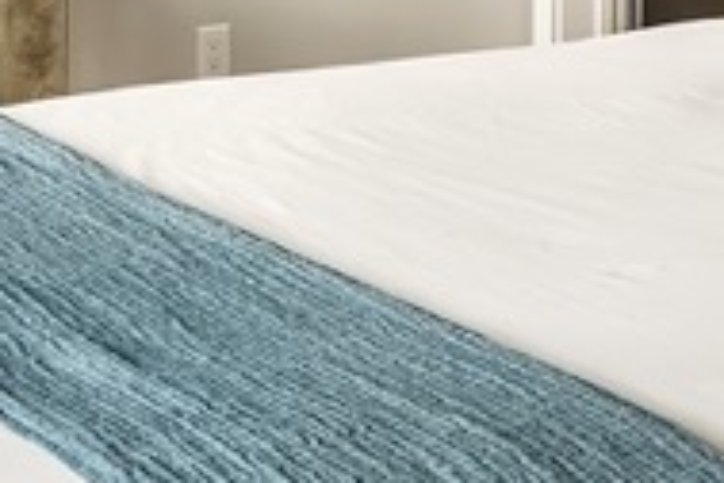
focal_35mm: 95
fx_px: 1910
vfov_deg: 13.9
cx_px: 1065
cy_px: -136
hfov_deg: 19.0
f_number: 8
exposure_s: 1/100
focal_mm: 14
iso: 320
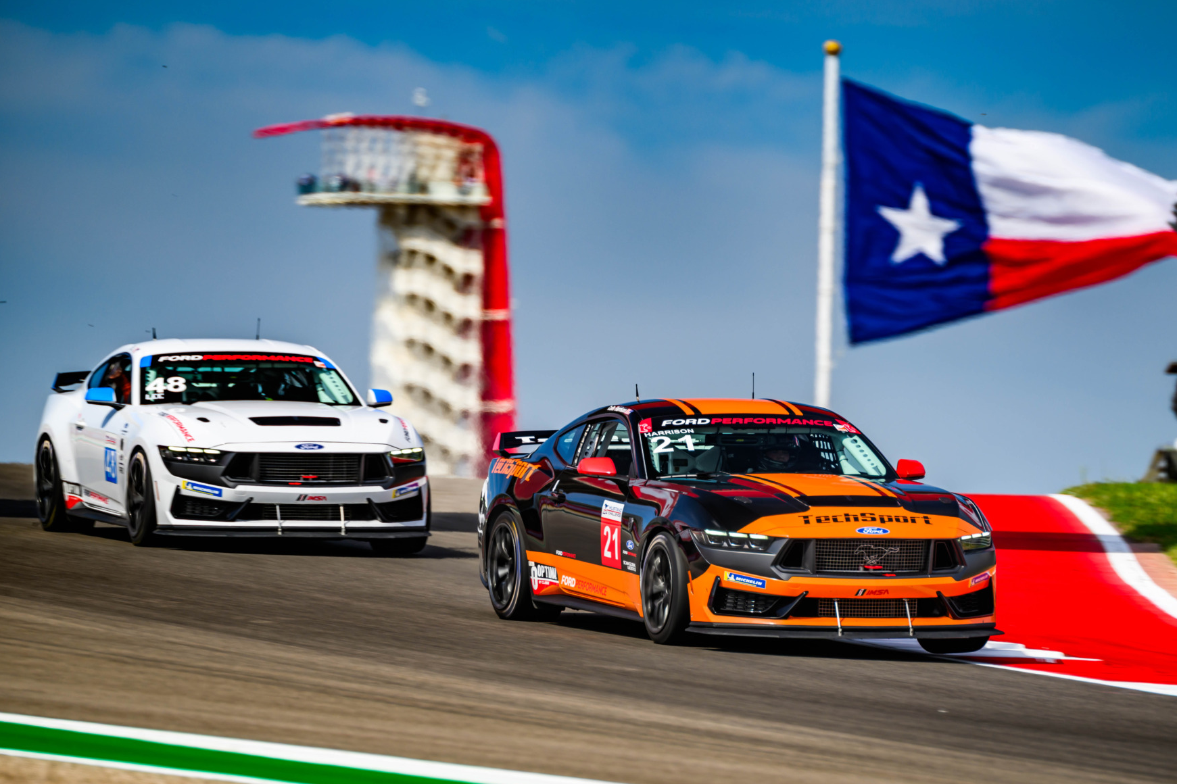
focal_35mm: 425
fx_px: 13892
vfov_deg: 3.2
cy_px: 433
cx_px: 621
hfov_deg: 4.9
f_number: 5
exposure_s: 1/320
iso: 100
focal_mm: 370
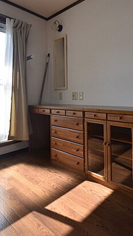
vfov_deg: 77.3
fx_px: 144
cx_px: 82
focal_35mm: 23
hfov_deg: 49.1
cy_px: 89
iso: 220
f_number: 5.6
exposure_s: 1/250
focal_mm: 10
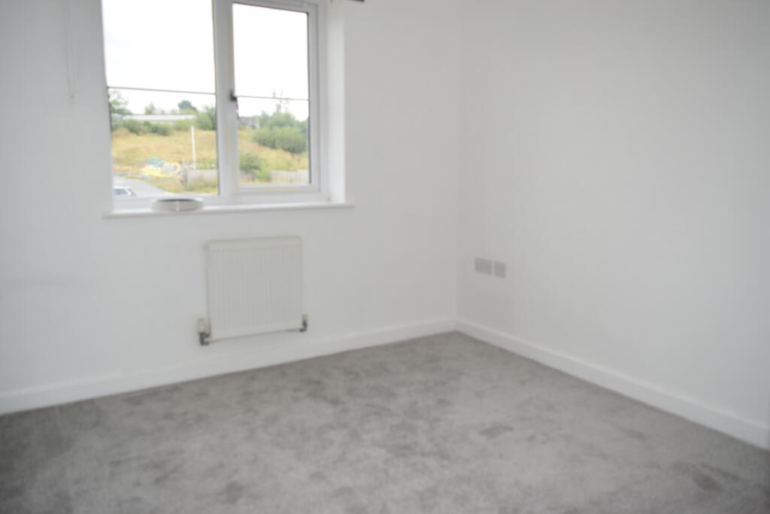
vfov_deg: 47.9
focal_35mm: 27
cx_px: 385
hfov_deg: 67.4
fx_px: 578
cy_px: 257
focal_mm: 18
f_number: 5.6
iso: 125
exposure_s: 1/125
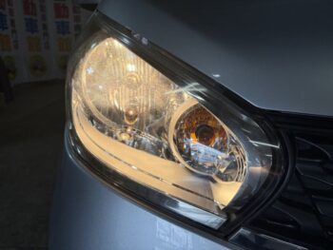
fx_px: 250
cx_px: 166
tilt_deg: -14.9
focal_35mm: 26
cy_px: 125
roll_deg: +0.2
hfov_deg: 67.3
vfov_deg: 53.1
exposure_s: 1/557
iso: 64
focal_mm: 5.96
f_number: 1.6
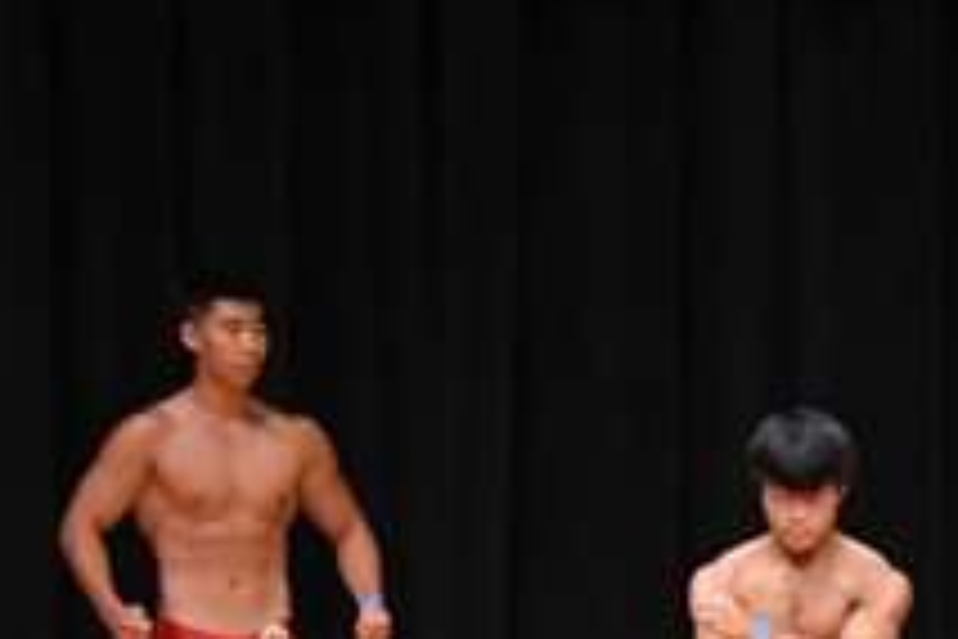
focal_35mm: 425
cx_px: 1720
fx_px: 11309
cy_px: 1035
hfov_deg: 4.8
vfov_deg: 3.2
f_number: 5.6
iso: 4000
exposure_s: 1/400
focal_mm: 78
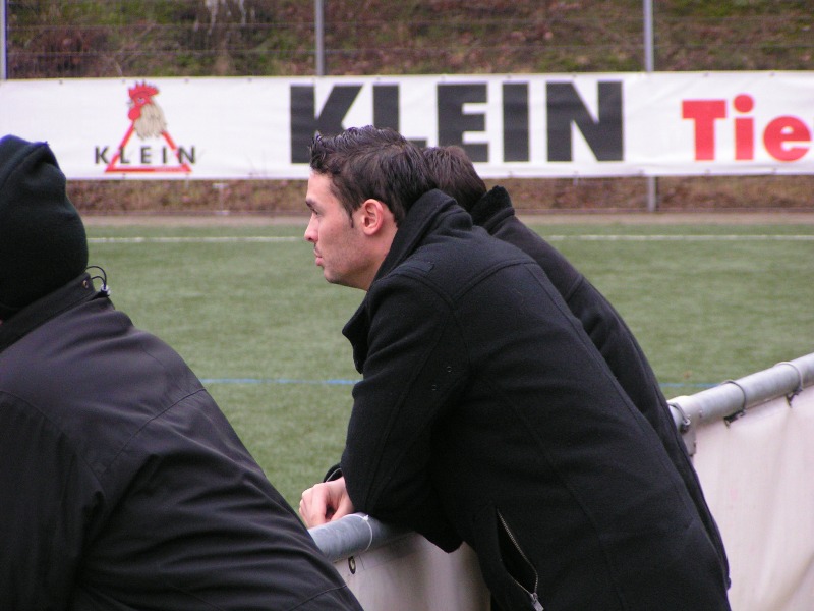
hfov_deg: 8.4
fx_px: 5550
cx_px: 407
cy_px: 306
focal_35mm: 236
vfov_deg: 6.3
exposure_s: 1/100
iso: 200
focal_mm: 36.1
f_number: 3.5
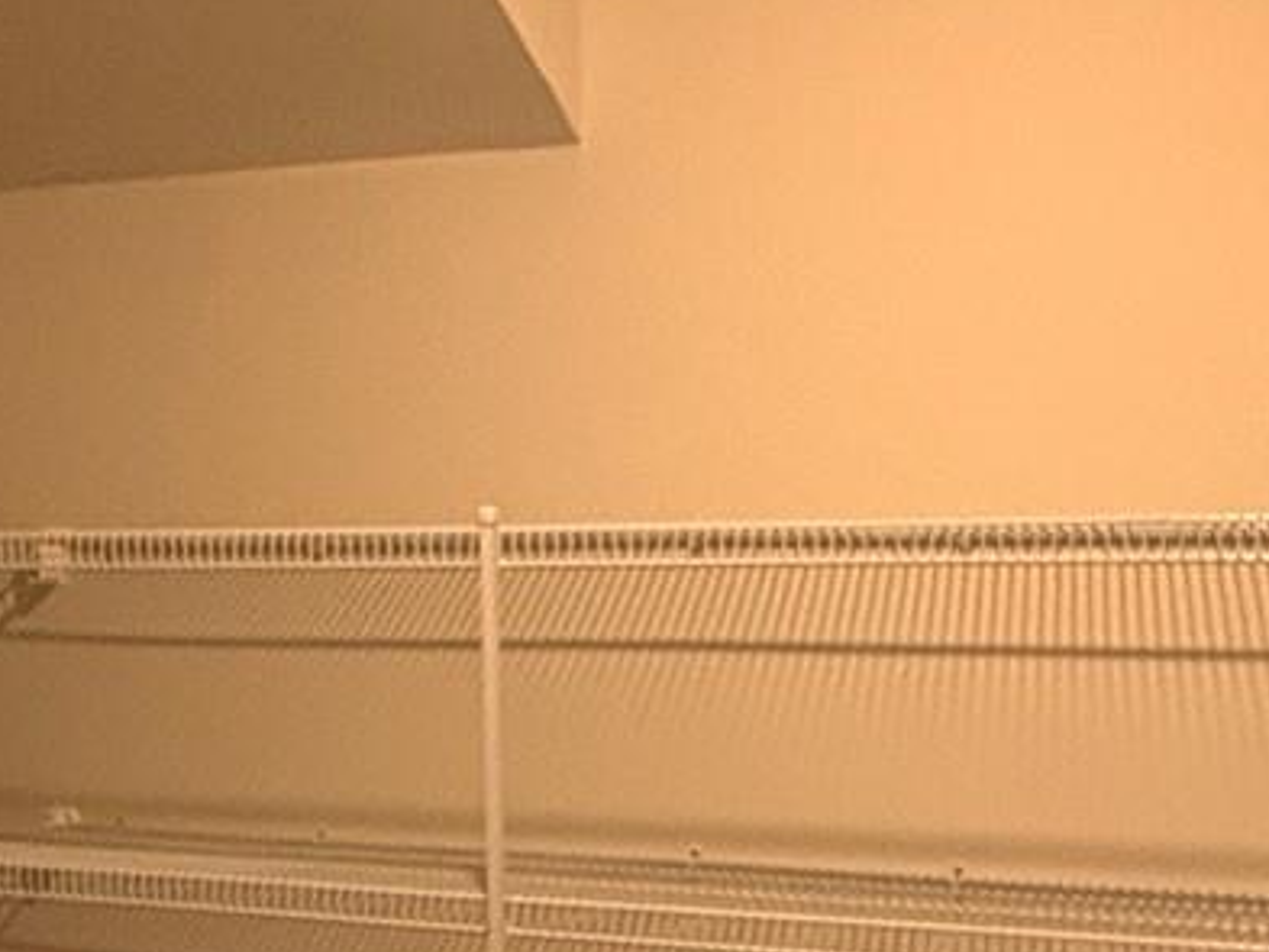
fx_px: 2677
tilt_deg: -3.6
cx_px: 546
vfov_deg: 19.7
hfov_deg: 26.6
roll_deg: -0.4
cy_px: 894
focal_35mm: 73
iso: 250
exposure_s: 1/60
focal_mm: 2.22
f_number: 2.2
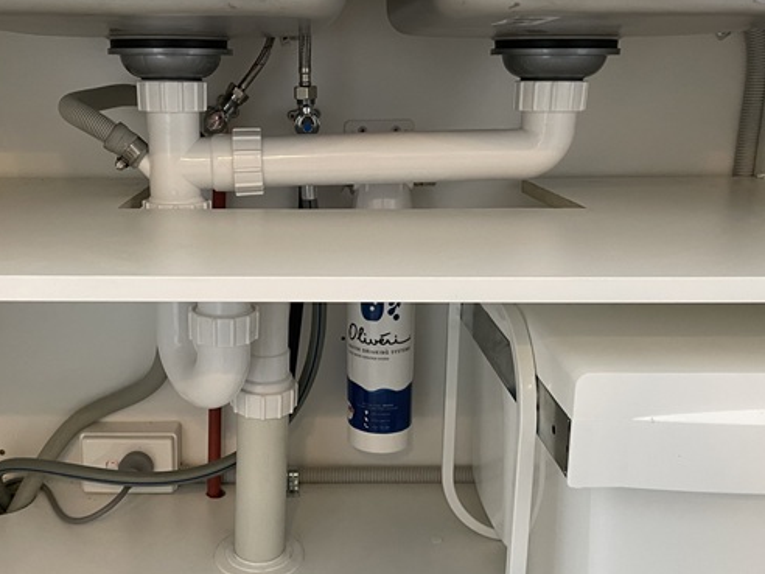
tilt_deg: -14.9
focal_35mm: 37
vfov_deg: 38.7
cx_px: 289
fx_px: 818
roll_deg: +0.1
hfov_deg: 49.7
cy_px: 290
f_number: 1.6
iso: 250
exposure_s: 1/50
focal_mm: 4.2
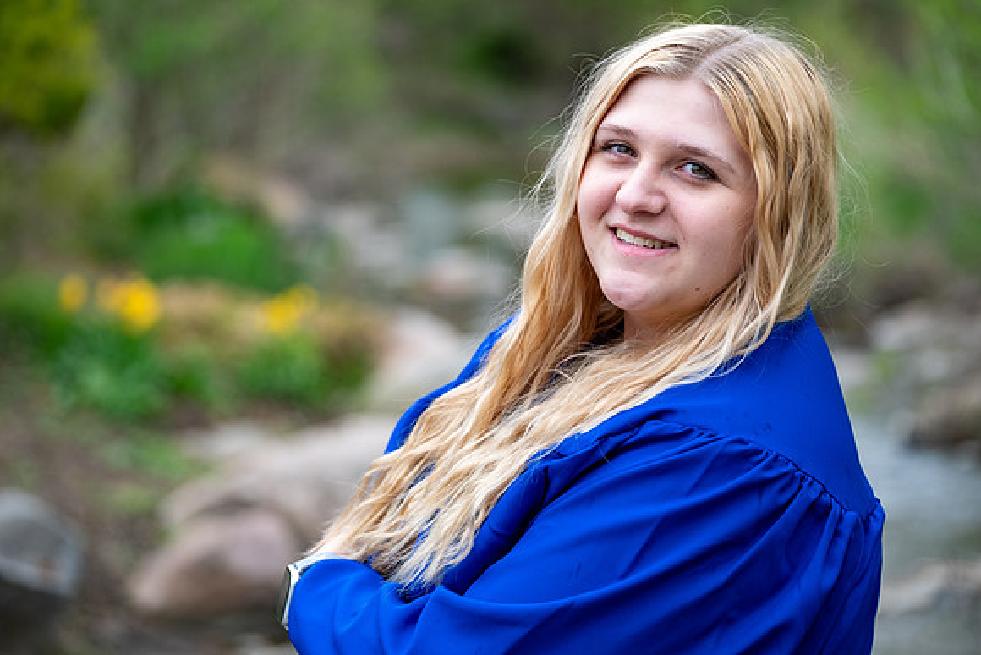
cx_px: 490
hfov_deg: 15.6
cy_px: 328
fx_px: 3570
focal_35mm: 131
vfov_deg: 10.5
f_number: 2.8
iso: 250
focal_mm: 87.1
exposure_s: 1/250
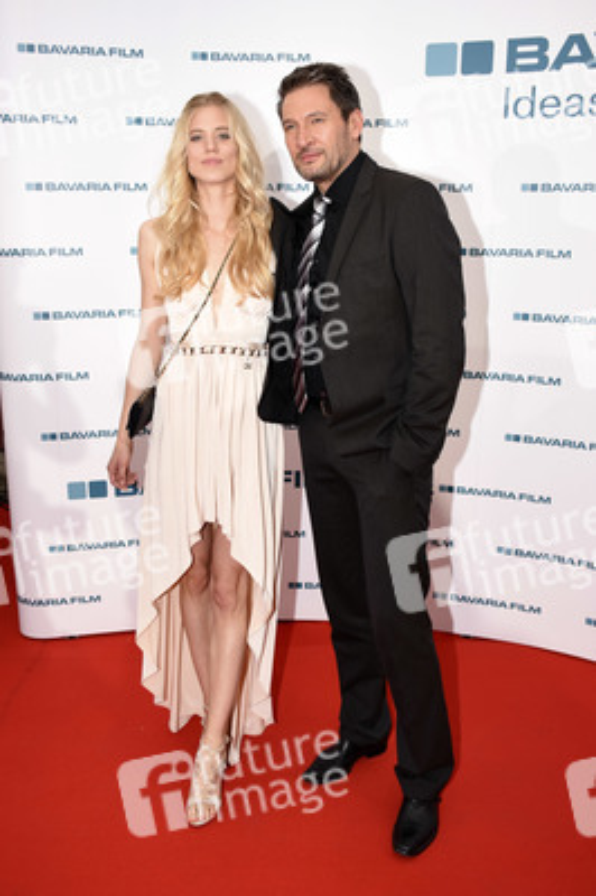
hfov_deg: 39.9
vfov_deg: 57.3
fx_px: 821
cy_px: 448
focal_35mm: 33
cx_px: 298
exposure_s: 1/160
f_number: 5.6
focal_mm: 22
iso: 320
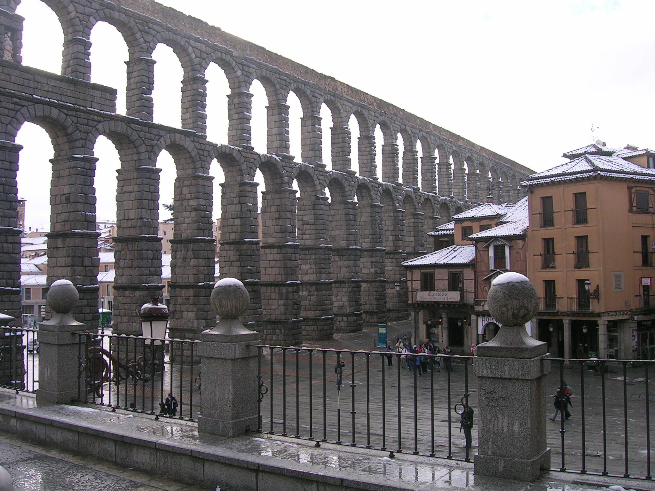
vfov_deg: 40.7
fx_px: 662
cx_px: 328
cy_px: 246
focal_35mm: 35
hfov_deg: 52.6
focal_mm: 5.4
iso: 50
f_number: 4.8
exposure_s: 1/225
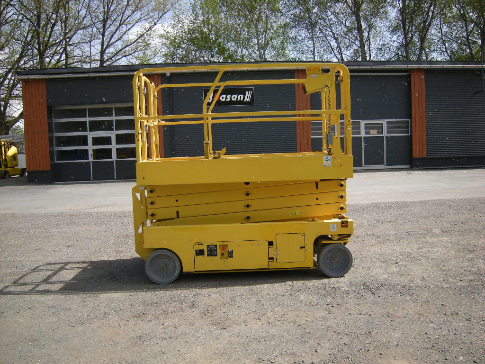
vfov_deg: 49.7
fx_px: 392
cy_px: 182
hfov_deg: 63.4
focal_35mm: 28
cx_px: 242
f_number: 5.6
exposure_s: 1/170
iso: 64
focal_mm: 4.7
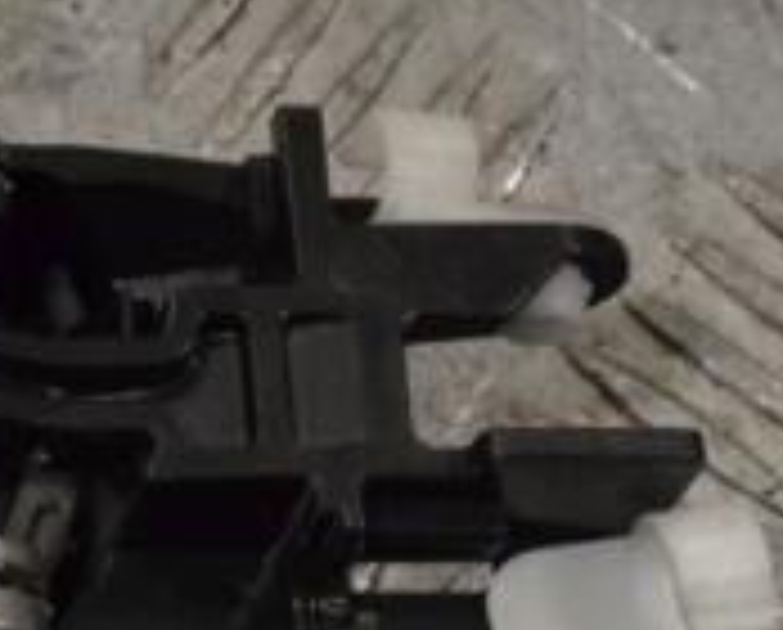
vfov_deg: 8.4
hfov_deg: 10.1
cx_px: -446
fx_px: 4274
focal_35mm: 184
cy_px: 274
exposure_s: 1/400
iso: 3200
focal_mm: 38
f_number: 10
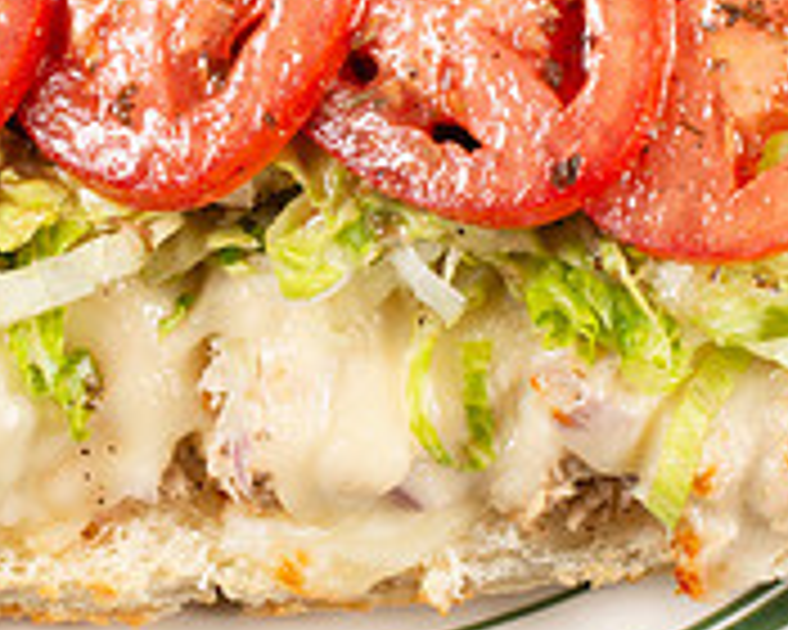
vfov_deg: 6.7
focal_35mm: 230
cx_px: 189
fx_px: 5364
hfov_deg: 8.4
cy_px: 219
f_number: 10
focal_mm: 50
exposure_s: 1/250
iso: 200
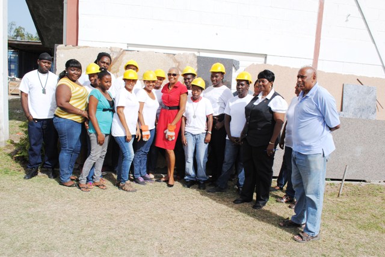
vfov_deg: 43.7
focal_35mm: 30
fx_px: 321
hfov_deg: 61.9
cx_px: 192
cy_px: 128
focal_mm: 20
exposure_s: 1/250
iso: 100
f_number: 8
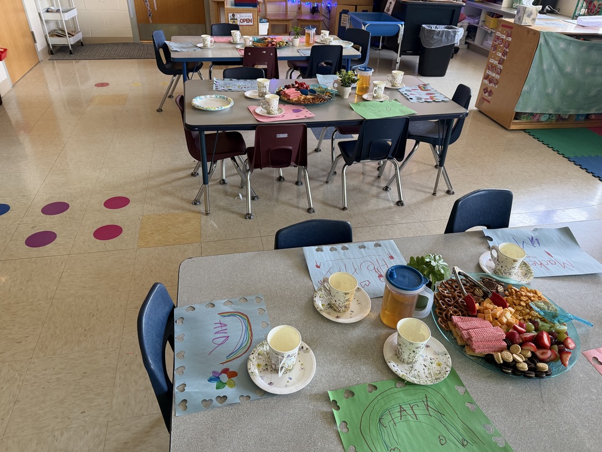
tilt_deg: -34.5
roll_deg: -2.3
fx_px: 417
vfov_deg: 56.8
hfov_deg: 71.6
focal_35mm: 24
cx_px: 301
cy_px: 226
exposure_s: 1/65
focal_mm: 6.76
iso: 200
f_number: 1.78
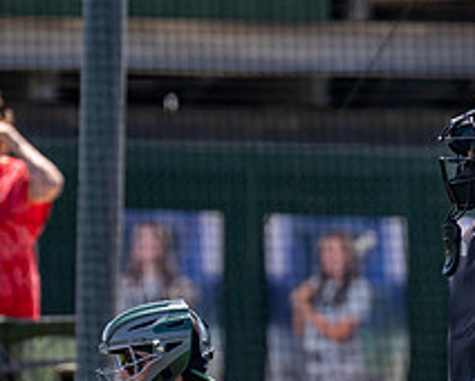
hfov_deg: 2.1
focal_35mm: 926
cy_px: 406
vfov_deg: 1.7
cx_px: 204
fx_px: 13030
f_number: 4
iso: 320
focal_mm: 280
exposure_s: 1/2000
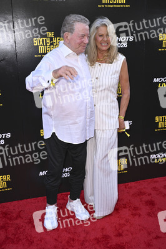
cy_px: 124
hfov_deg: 37.8
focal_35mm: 35
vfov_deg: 54.5
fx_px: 242
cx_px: 83
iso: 1000
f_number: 6.3
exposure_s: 1/250
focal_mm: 35
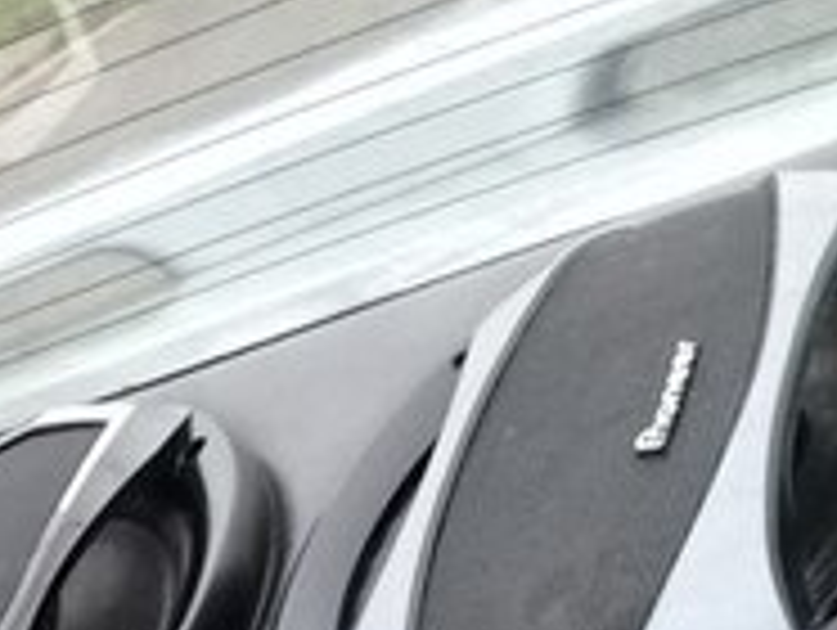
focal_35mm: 110
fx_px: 2663
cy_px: 911
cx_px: -122
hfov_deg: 17.2
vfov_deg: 12.9
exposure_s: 1/33
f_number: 2.2
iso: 160
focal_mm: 3.3
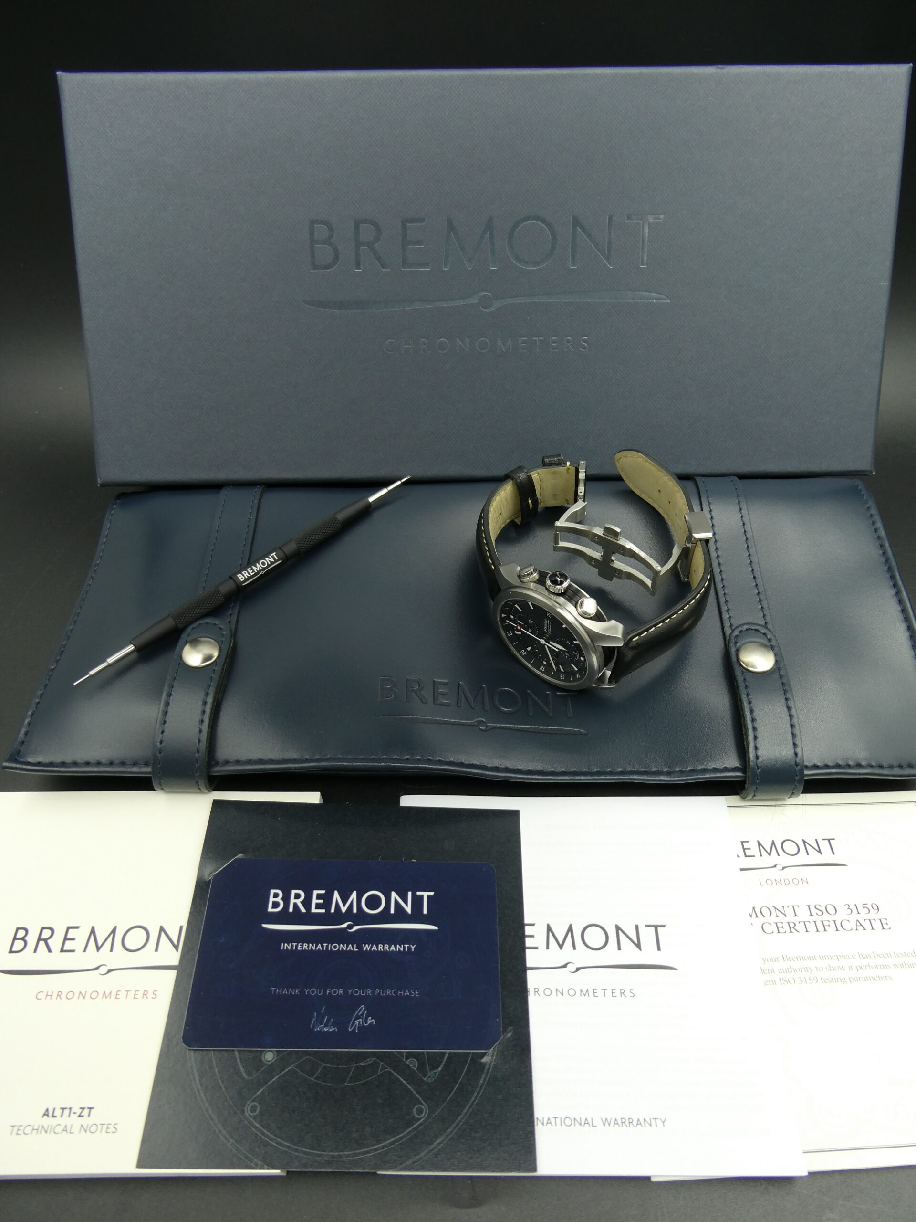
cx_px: 458
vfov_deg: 71.6
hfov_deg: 56.8
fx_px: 847
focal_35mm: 24
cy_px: 611
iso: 100
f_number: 3.3
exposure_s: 1/60
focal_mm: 4.3
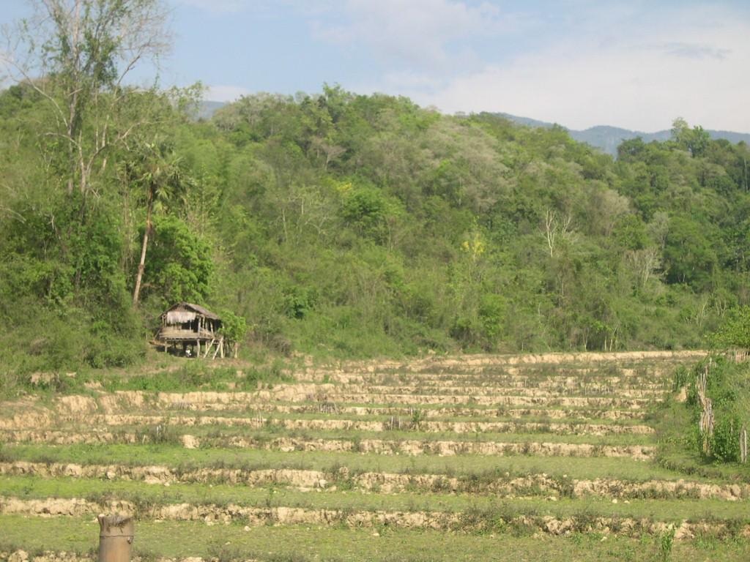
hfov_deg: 27.0
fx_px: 1560
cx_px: 375
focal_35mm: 72
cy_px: 281
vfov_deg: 20.4
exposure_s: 1/607
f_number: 3.8
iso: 100
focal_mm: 15.3
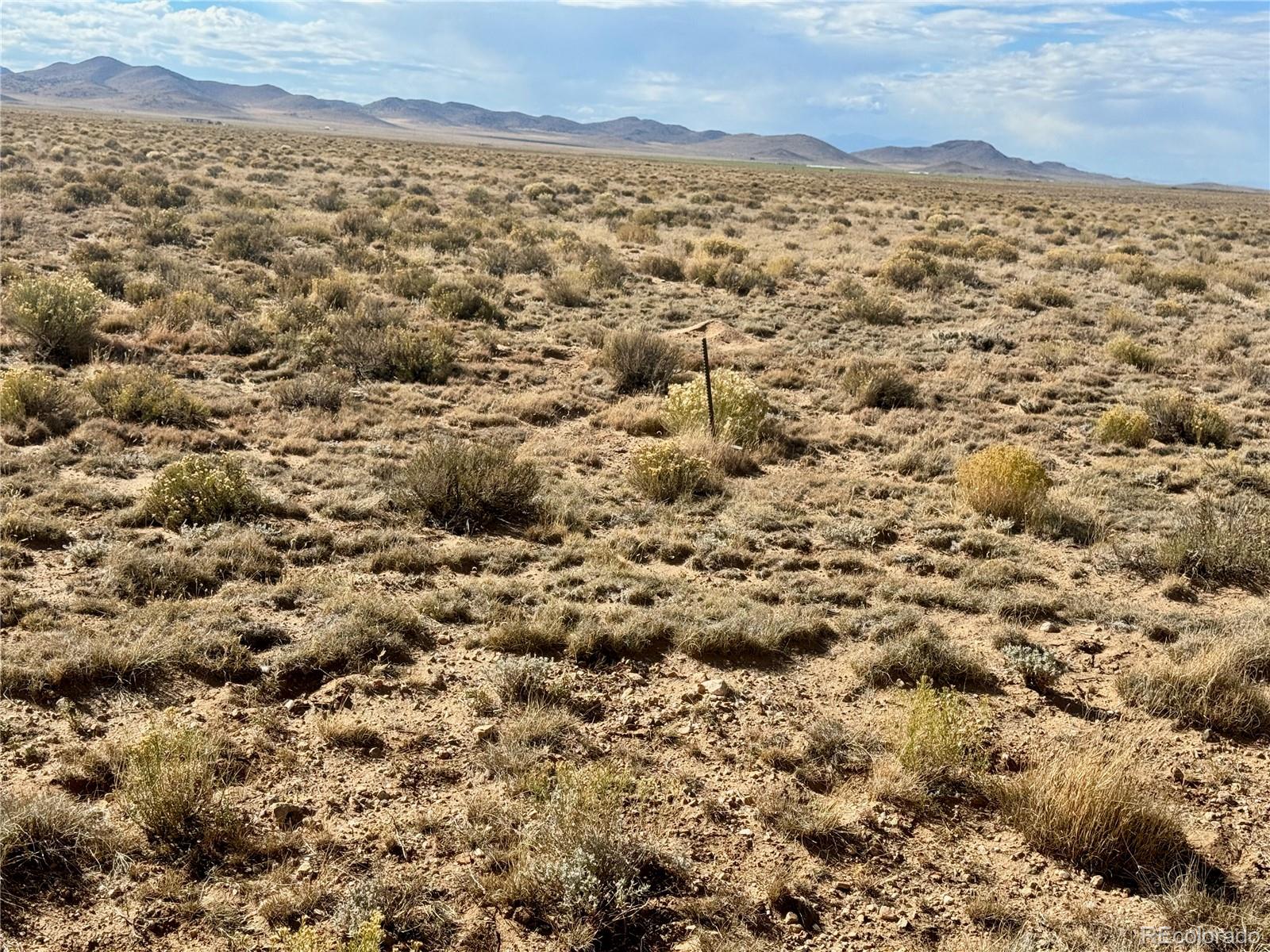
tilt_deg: -10.6
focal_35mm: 48
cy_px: 476
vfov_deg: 30.3
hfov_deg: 39.7
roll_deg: -3.6
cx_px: 635
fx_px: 1761
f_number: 1.78
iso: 64
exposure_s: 1/4310
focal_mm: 6.76
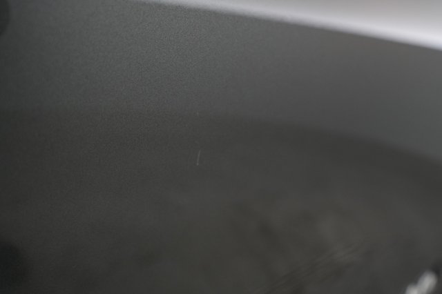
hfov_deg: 65.5
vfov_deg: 46.4
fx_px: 344
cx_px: 221
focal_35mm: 28
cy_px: 147
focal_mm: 28
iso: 2500
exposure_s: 1/100
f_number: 4.5
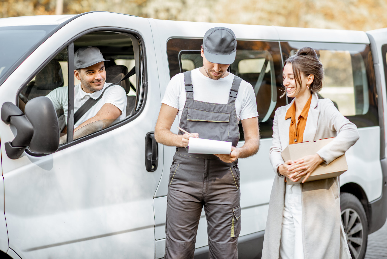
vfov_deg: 16.1
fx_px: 914
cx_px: 194
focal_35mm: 85
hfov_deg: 23.9
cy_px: 130
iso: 100
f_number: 2.2
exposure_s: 1/200
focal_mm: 85
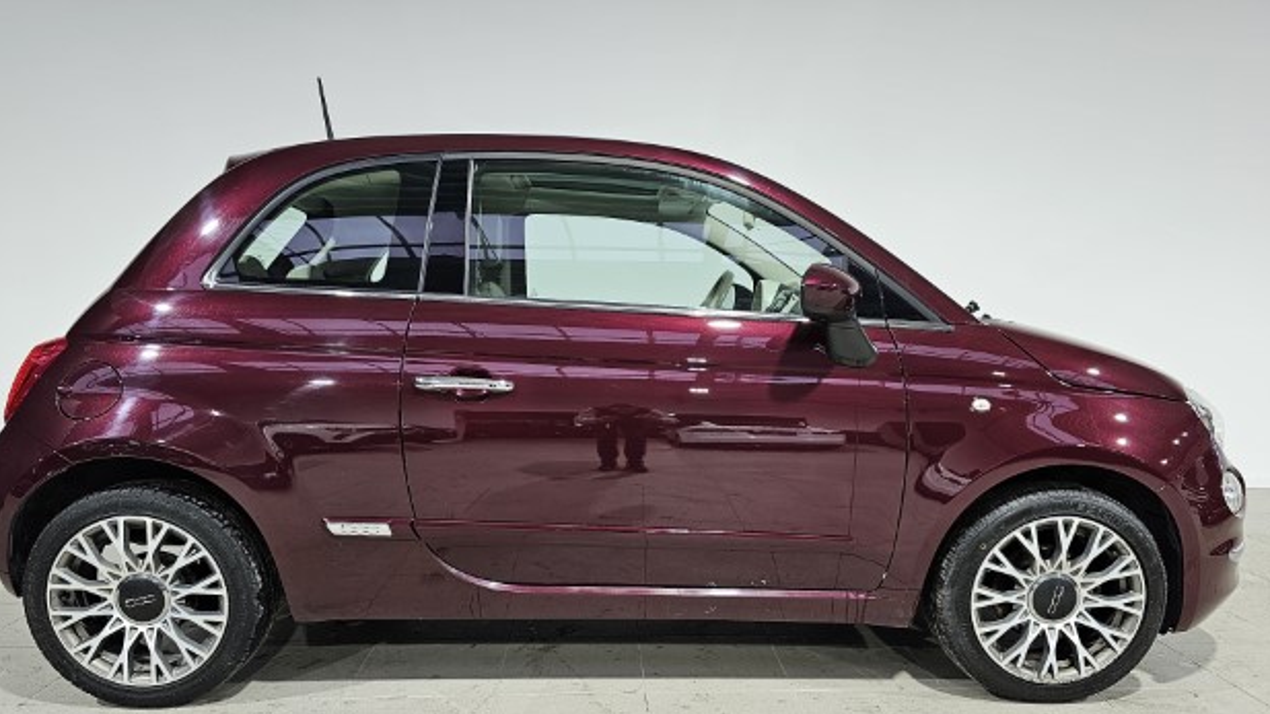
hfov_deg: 71.9
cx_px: 622
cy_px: 453
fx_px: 876
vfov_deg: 44.0
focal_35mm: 26
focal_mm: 6.3
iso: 200
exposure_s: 1/100
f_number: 1.7
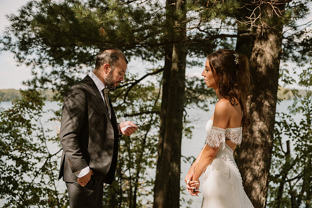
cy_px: 106
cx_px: 164
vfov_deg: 21.9
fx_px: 535
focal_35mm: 62
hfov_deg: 32.5
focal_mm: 58
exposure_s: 1/8000
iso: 800
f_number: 2.8
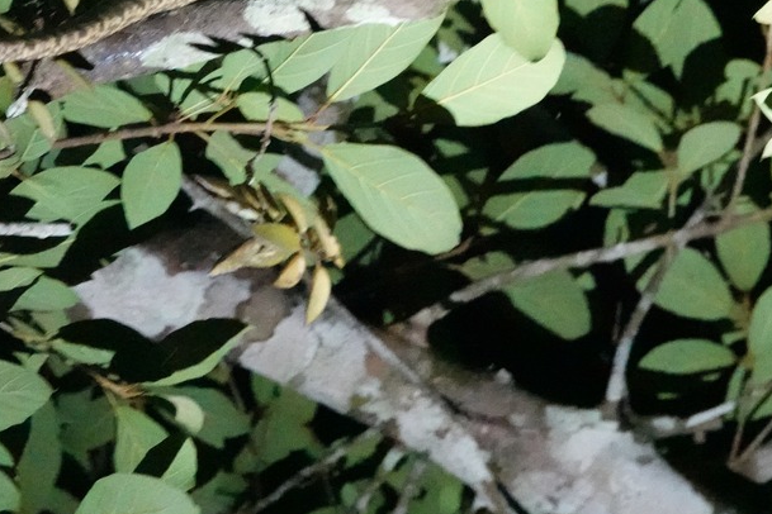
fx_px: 8749
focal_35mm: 408
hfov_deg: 5.0
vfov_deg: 3.4
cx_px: 166
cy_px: 67
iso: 10000
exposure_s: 1/25
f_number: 4.5
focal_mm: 75.77
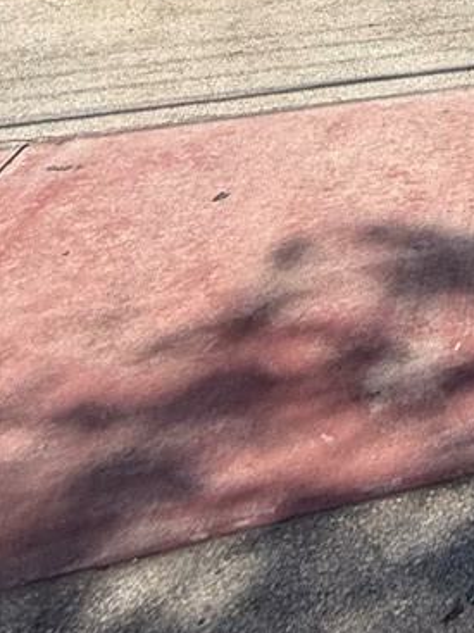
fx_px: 1114
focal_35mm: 61
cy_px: -271
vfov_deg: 25.4
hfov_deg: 16.2
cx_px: 1031
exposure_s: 1/2611
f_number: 2.2
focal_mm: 2.22
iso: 50
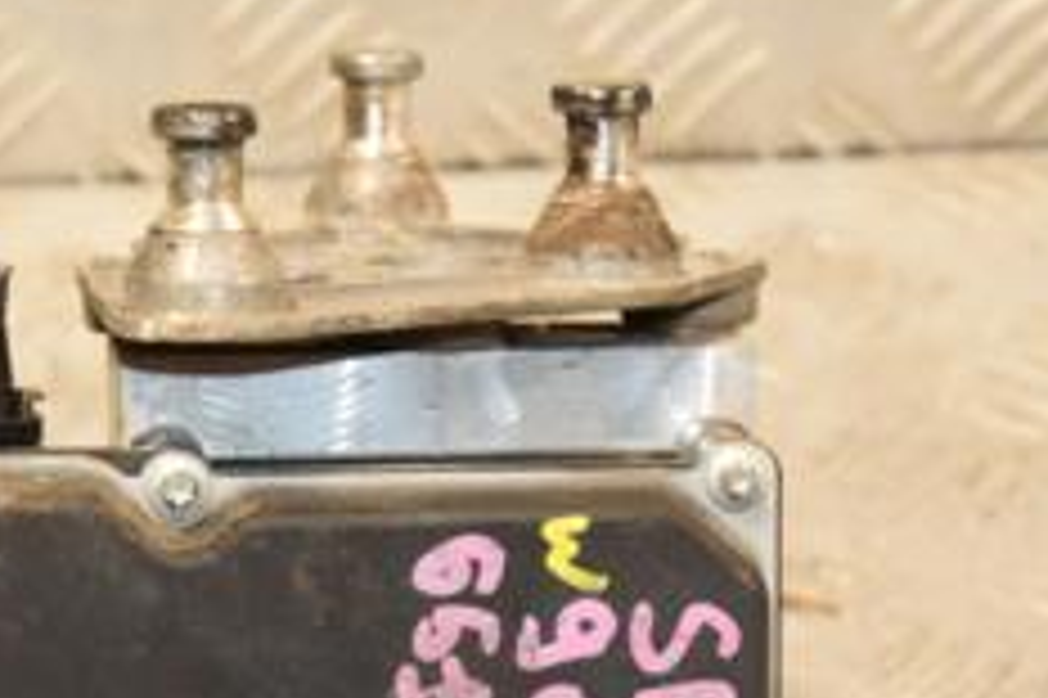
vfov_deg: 5.7
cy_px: 554
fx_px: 6982
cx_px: 508
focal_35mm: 240
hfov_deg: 8.6
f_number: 5.6
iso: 800
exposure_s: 1/200
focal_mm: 62
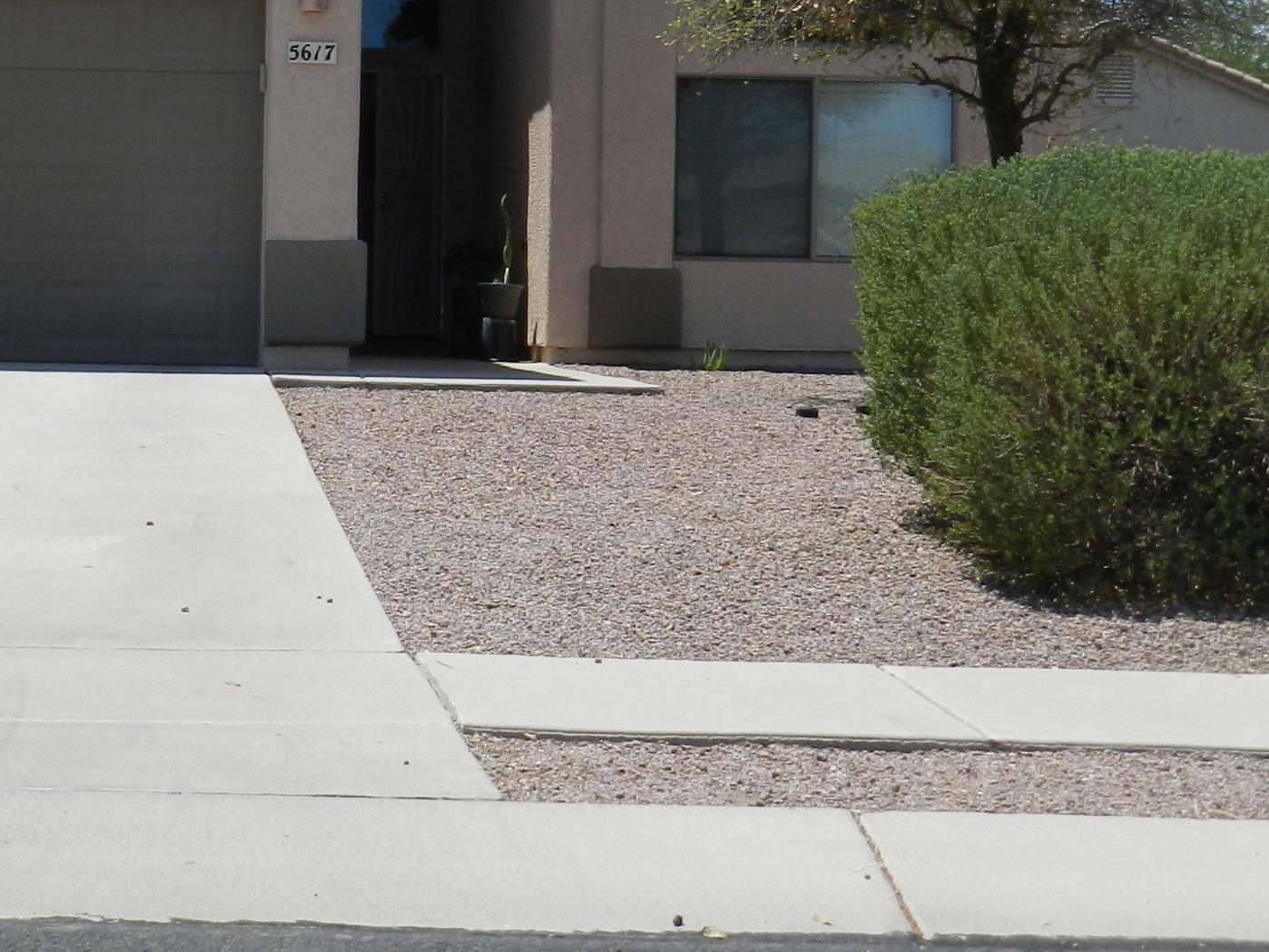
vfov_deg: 18.1
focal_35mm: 81
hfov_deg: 23.6
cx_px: 179
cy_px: 223
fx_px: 2970
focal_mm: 6.7
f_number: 4
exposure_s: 1/1500
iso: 160
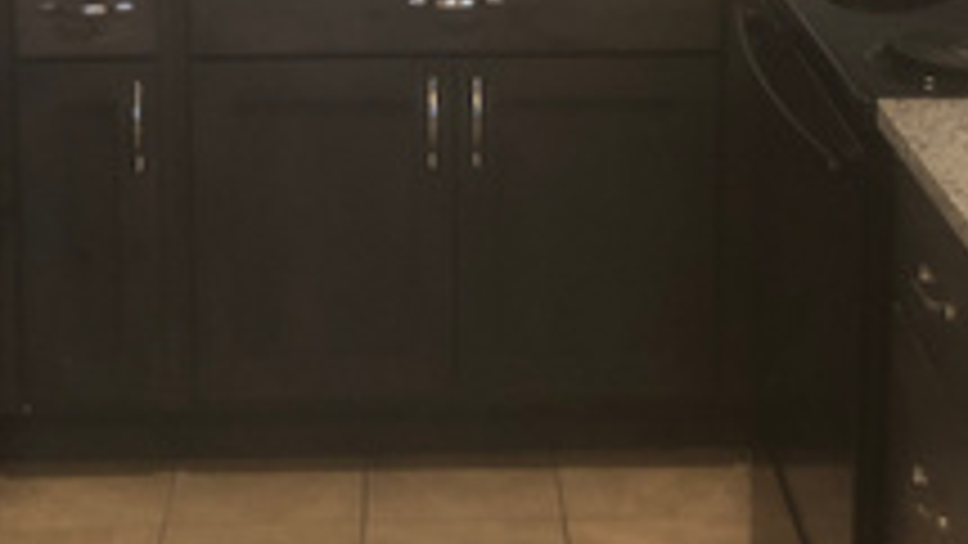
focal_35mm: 91
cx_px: 432
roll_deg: +0.9
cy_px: -99
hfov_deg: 23.4
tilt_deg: -11.0
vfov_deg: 13.0
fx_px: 2336
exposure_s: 1/15
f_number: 1.8
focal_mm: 4
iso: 64
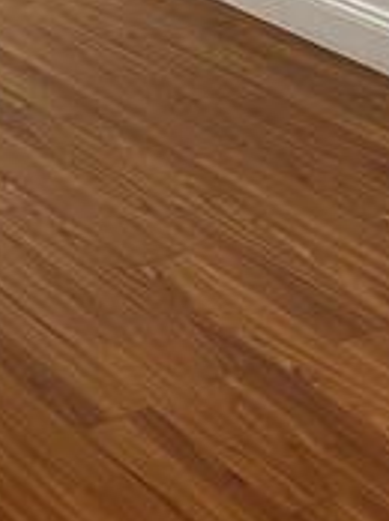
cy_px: -213
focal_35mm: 115
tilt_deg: -10.4
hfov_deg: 12.3
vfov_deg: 16.0
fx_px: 1727
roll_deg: +0.9
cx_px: -189
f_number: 1.8
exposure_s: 1/60
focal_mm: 4.25
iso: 160
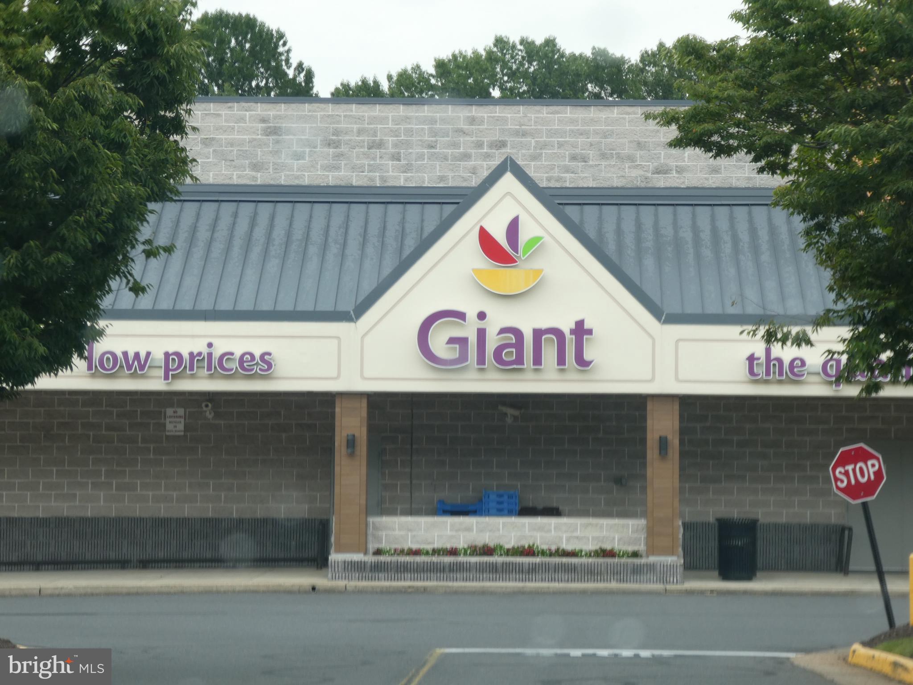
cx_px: 456
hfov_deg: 18.5
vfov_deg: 14.0
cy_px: 342
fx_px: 2796
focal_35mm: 106
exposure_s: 1/80
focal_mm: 19
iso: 80
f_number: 5.1
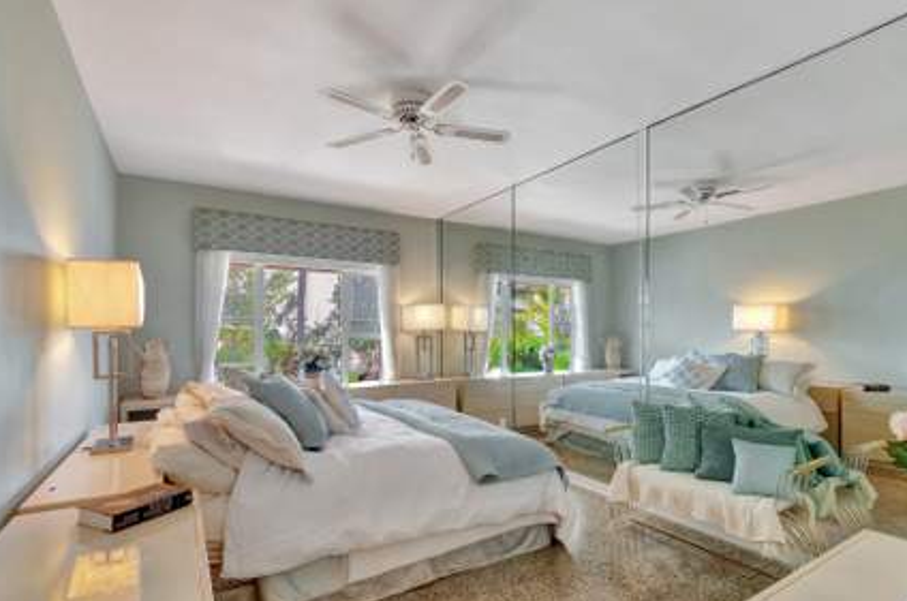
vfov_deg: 70.0
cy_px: 336
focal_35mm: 17
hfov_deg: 93.3
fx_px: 427
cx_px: 468
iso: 1000
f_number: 8
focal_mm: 10
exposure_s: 1/4
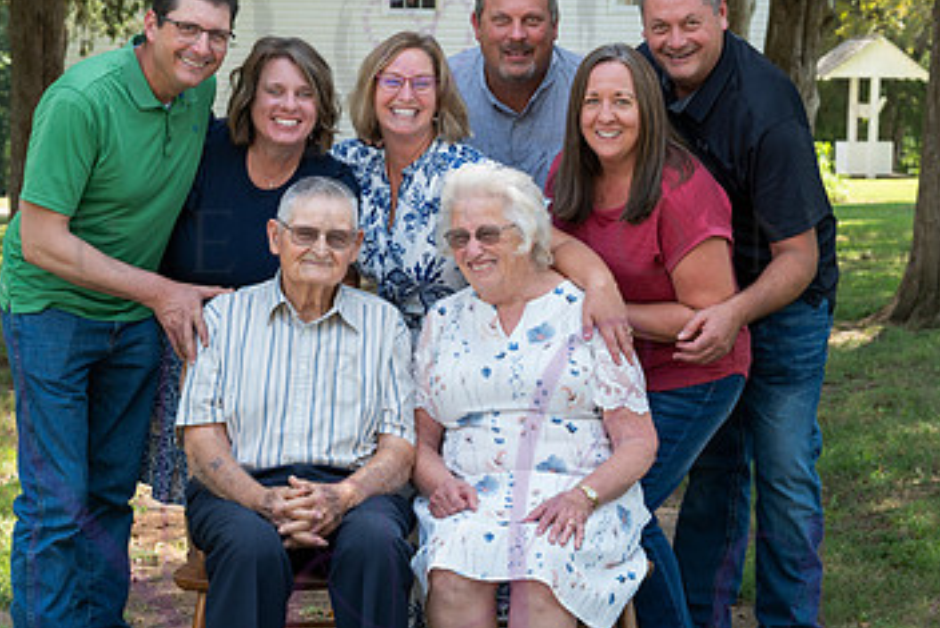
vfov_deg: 16.3
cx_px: 433
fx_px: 2194
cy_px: 373
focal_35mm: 84
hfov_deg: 24.2
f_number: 5.6
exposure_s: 1/200
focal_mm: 51
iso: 400
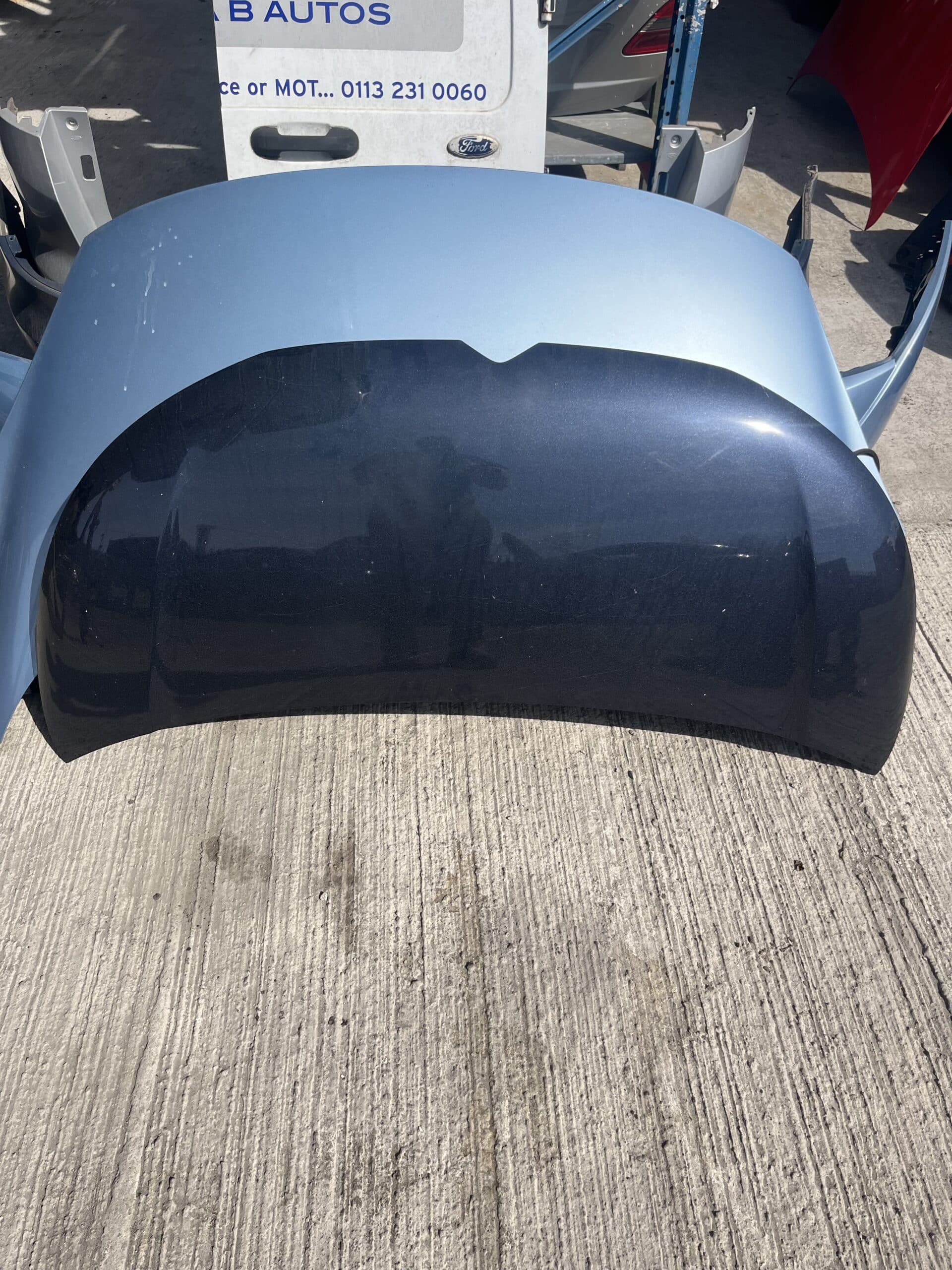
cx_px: 476
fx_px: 953
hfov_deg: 53.1
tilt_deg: -44.0
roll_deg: -1.3
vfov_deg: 67.3
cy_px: 635
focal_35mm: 26
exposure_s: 1/4651
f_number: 1.6
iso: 50
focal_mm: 5.1
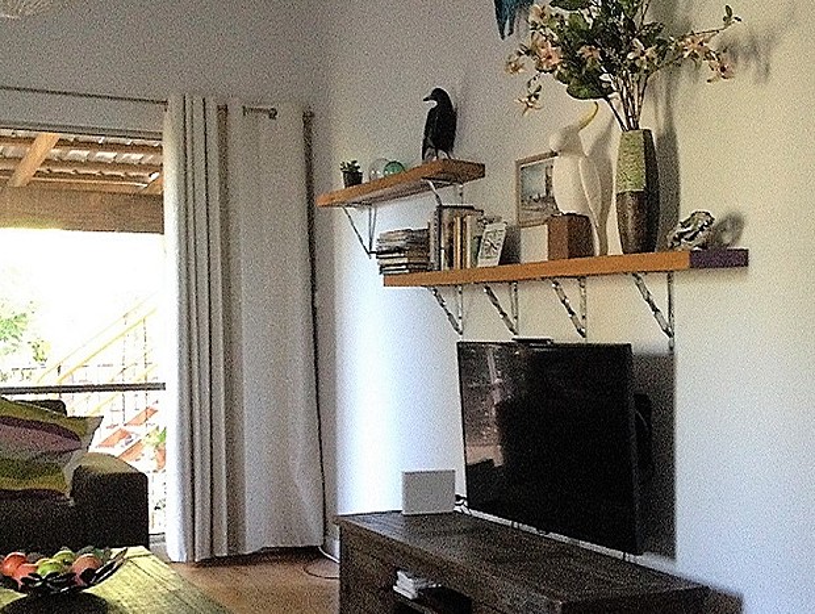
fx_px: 825
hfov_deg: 52.6
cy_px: 307
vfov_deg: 40.8
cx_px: 408
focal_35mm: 35
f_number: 2.4
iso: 400
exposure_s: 1/15
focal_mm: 4.28
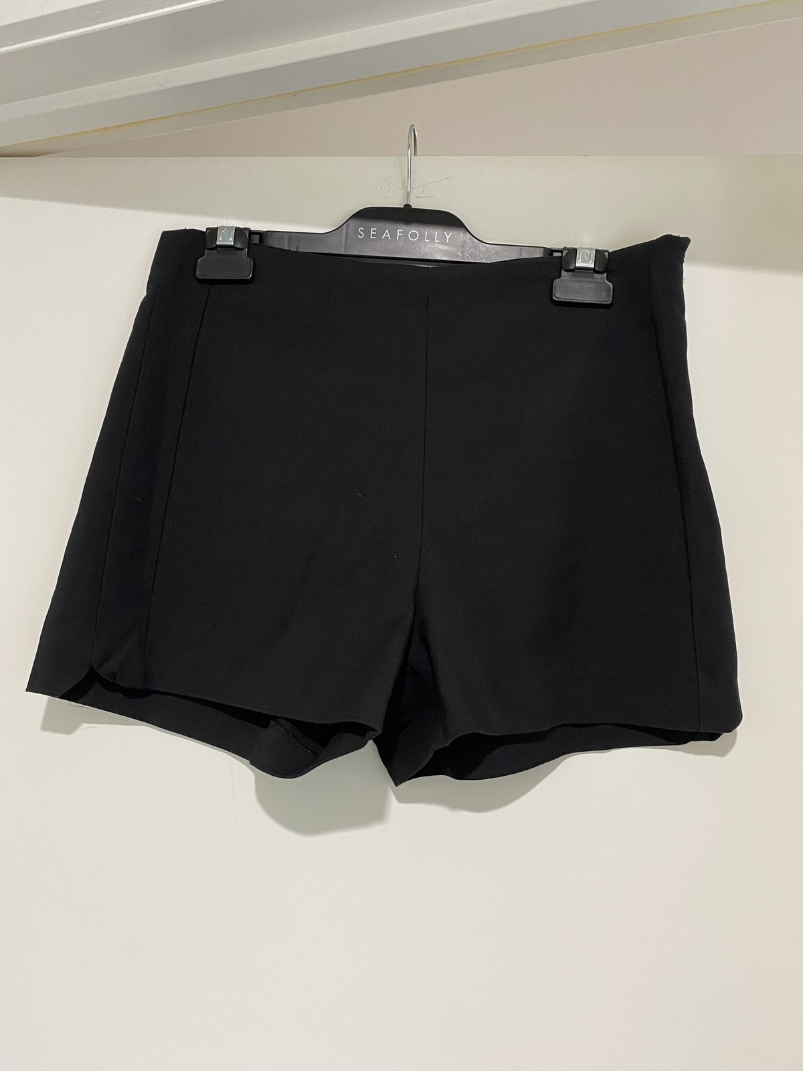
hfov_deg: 53.1
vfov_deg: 67.3
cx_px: 402
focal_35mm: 26
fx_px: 804
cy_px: 536
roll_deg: -2.5
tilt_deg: +5.2
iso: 200
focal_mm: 4.25
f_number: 1.8
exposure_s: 1/50
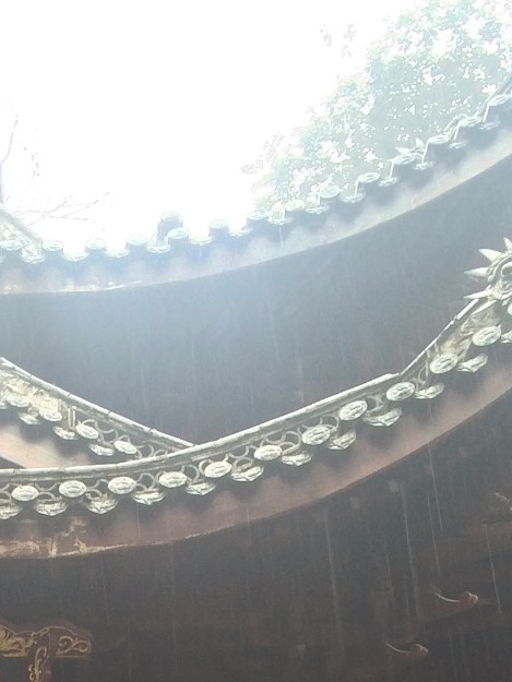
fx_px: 1873
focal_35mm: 95
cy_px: 1112
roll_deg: +1.0
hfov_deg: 15.1
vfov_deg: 17.8
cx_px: -61
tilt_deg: +24.2
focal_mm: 4.15
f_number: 2.2
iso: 32
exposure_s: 1/40
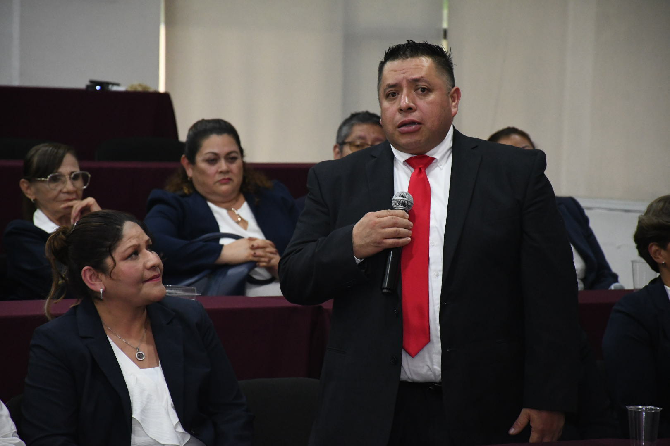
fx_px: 3629
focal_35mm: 195
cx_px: 335
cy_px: 223
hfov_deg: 10.5
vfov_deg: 7.0
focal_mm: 130
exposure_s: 1/125
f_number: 5.6
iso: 5000
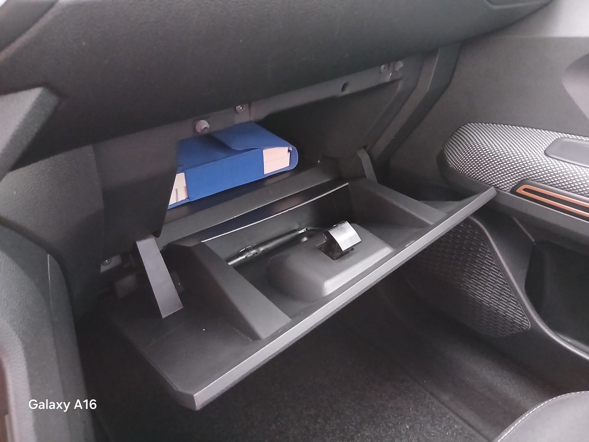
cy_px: 221
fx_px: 442
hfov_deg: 67.3
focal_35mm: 26
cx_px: 294
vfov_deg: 53.1
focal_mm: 3.98
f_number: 1.8
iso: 1600
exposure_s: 1/12.5
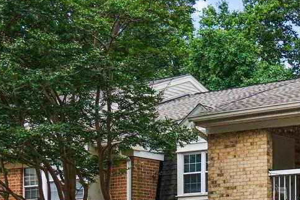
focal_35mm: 89
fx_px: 742
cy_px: 219
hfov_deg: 20.2
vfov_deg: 15.0
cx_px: 426
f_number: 9
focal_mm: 25
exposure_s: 1/400
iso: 800
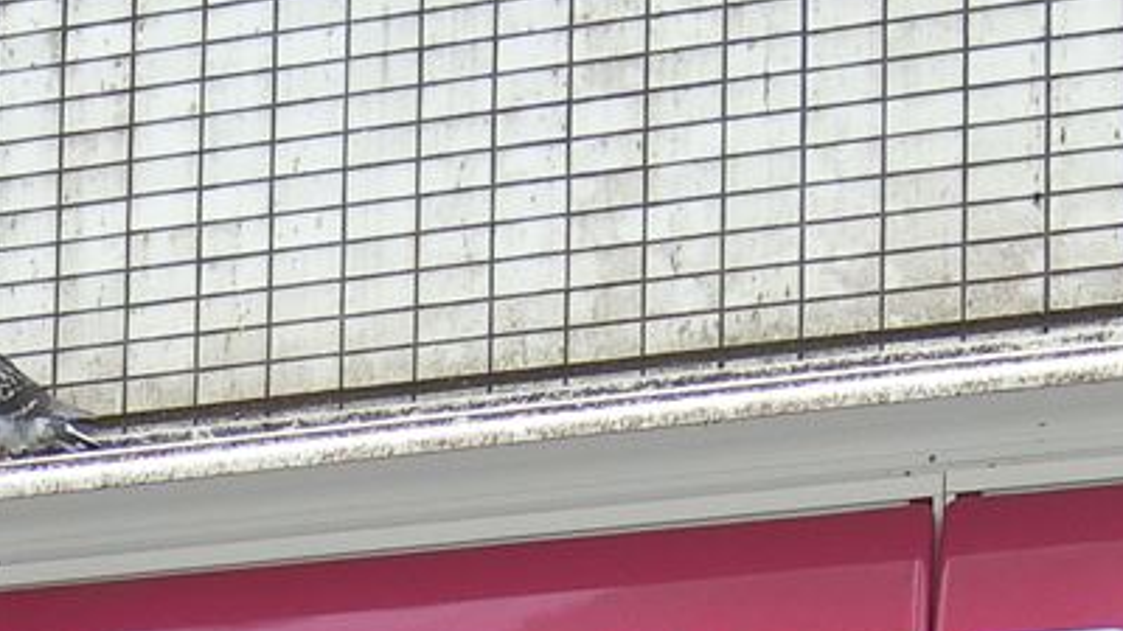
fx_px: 4407
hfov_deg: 14.1
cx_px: -191
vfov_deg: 7.6
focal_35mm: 148
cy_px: 1593
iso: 125
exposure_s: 1/125
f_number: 3.4
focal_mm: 7.2
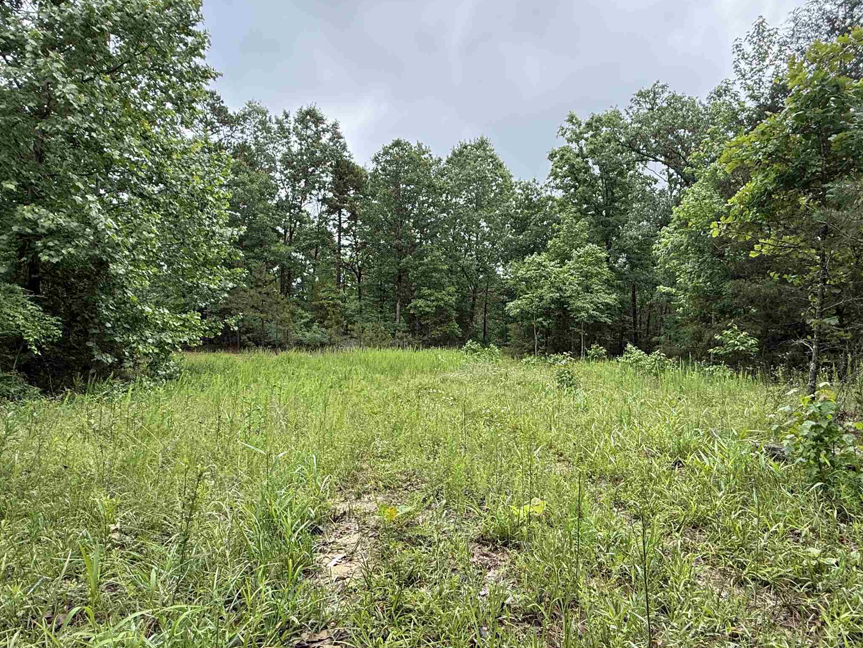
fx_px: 524
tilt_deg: -2.4
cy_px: 363
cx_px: 469
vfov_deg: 63.2
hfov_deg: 78.8
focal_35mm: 21
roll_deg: -0.7
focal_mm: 2.22
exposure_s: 1/596
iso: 64
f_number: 2.2
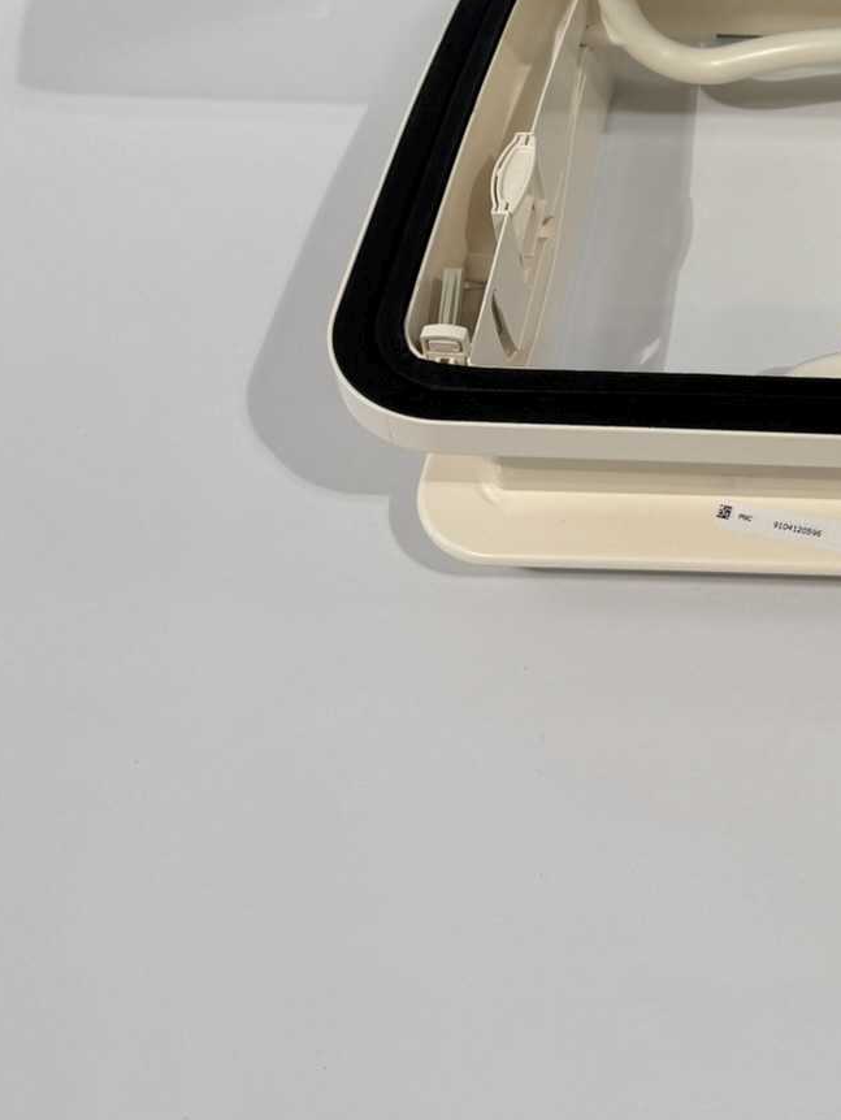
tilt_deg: -42.7
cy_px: 94
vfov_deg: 32.0
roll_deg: -0.5
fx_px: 1846
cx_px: 919
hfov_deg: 24.1
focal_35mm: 57
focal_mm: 6.76
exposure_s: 1/349
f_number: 1.78
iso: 80
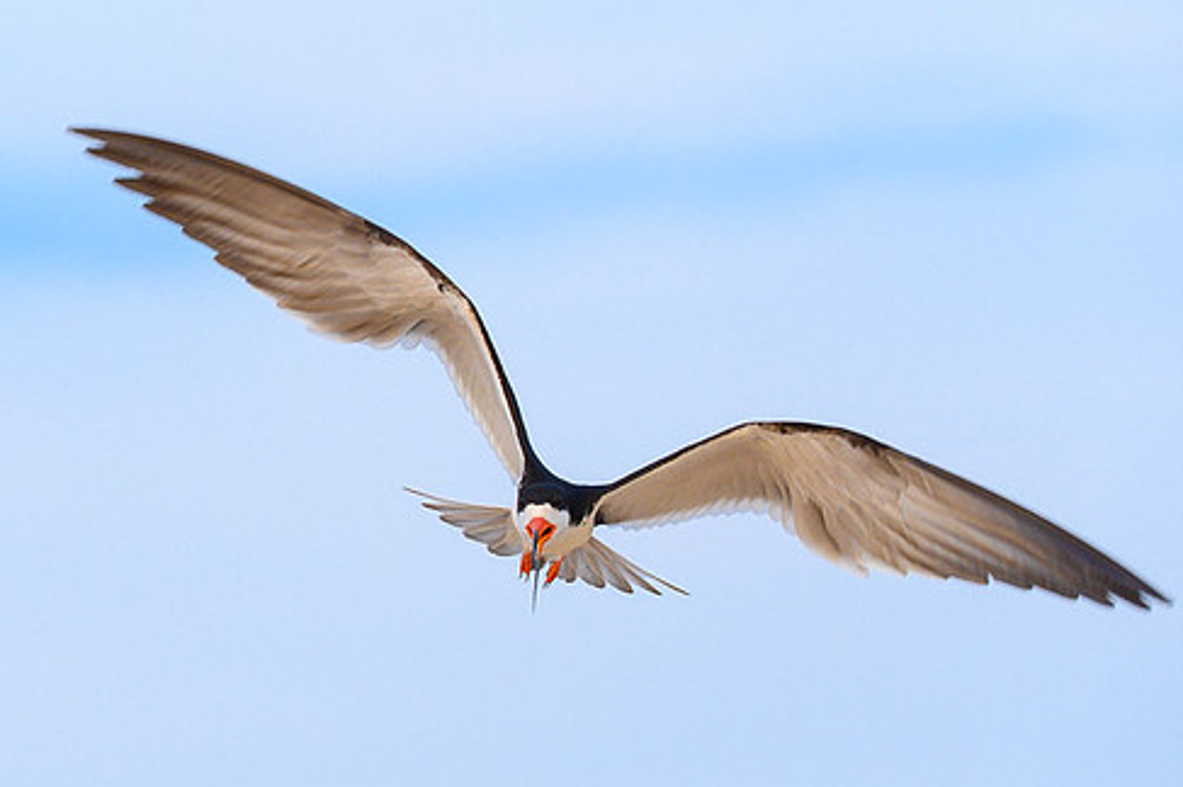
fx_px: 10508
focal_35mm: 320
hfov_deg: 6.4
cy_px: 422
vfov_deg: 4.3
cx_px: 396
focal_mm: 180
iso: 1600
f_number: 4
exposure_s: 1/1600
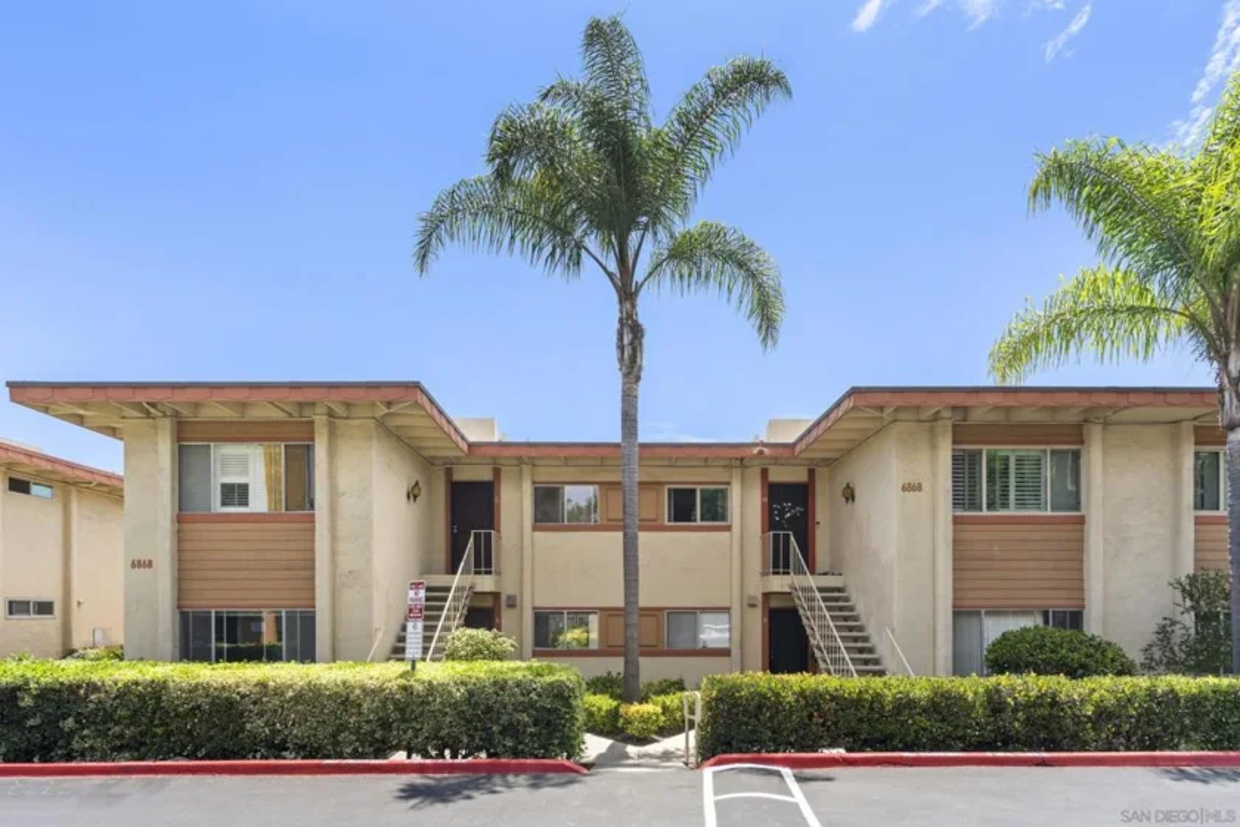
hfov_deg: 84.0
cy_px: 414
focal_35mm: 20
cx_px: 620
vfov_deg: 61.9
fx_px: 689
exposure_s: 1/320
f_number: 8
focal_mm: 20
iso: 500
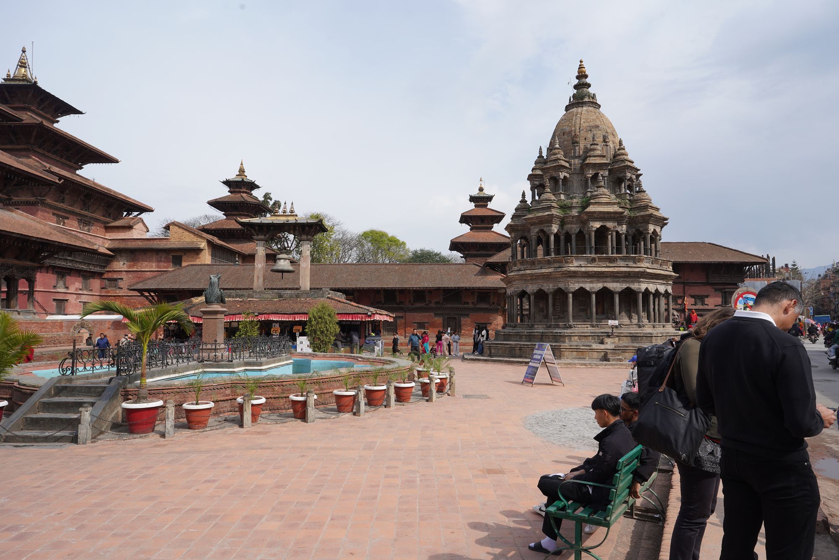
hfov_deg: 73.7
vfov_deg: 53.1
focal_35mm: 24
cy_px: 280
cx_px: 420
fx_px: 559
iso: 100
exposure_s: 1/100
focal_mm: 24
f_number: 13
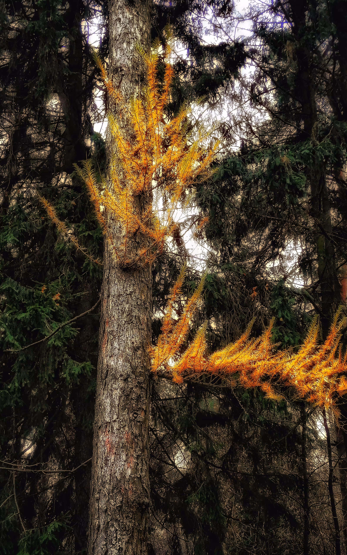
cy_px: 277
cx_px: 153
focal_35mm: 49
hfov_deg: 26.3
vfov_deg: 41.1
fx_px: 741
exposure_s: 1/50
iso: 117
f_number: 1.8
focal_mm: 3.96
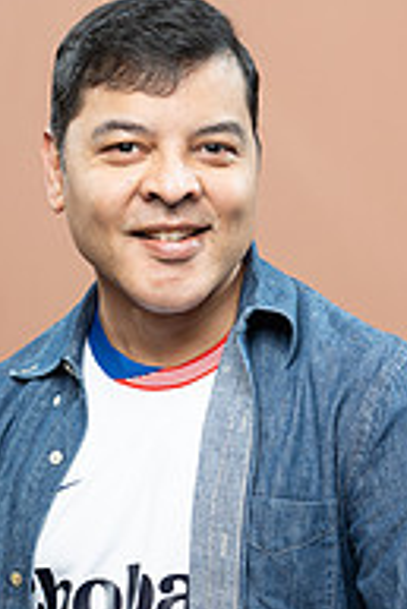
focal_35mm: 154
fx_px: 2607
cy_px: 527
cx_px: 189
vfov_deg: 13.2
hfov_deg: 8.9
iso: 320
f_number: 4
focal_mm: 66
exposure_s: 1/160
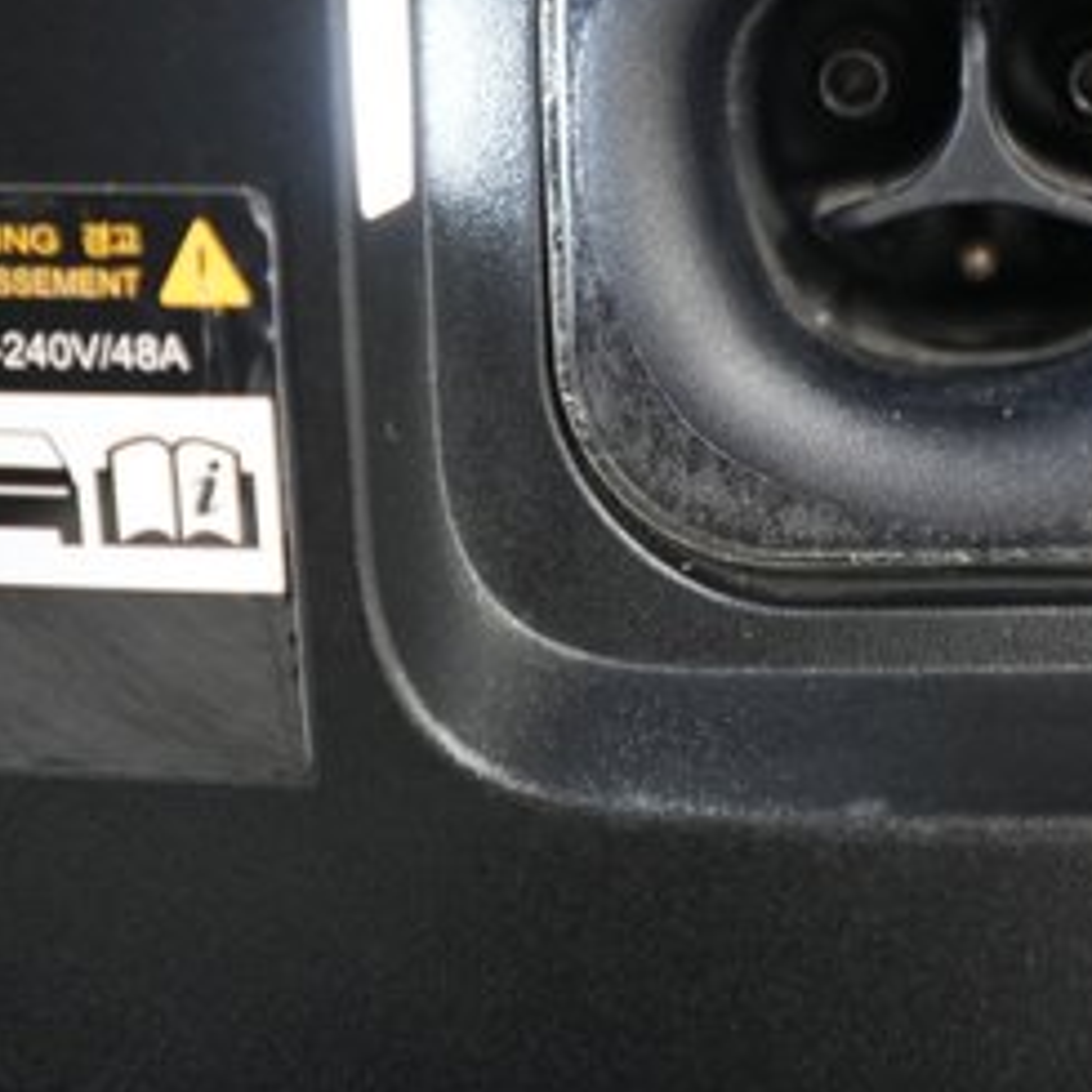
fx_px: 2141
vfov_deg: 27.9
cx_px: 945
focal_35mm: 60
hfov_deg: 27.7
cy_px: 196
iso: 3200
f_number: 2.8
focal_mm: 27
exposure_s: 1/60
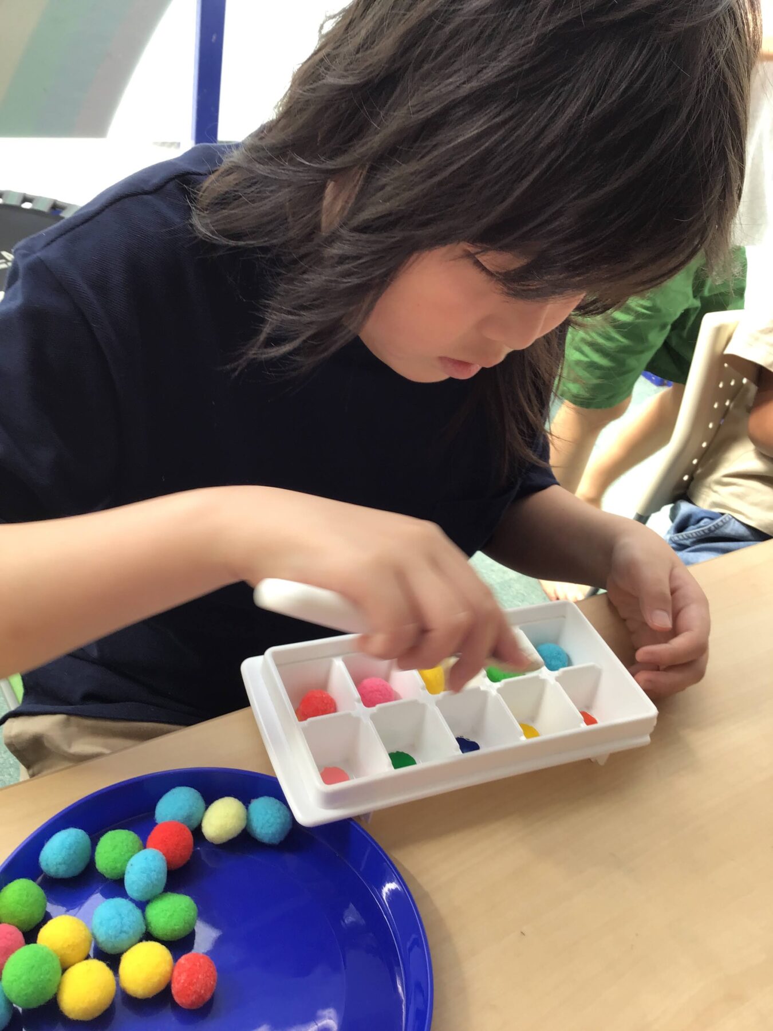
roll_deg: -12.4
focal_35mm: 31
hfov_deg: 45.4
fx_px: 923
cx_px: 386
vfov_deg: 58.4
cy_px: 516
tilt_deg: -36.9
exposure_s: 1/120
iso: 25
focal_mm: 3.3
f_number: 2.4
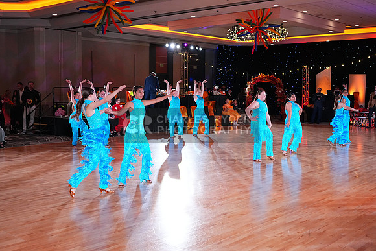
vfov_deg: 32.6
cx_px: 188
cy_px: 126
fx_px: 428
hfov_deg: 47.4
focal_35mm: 41
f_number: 5.6
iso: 5000
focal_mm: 41
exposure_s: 1/400
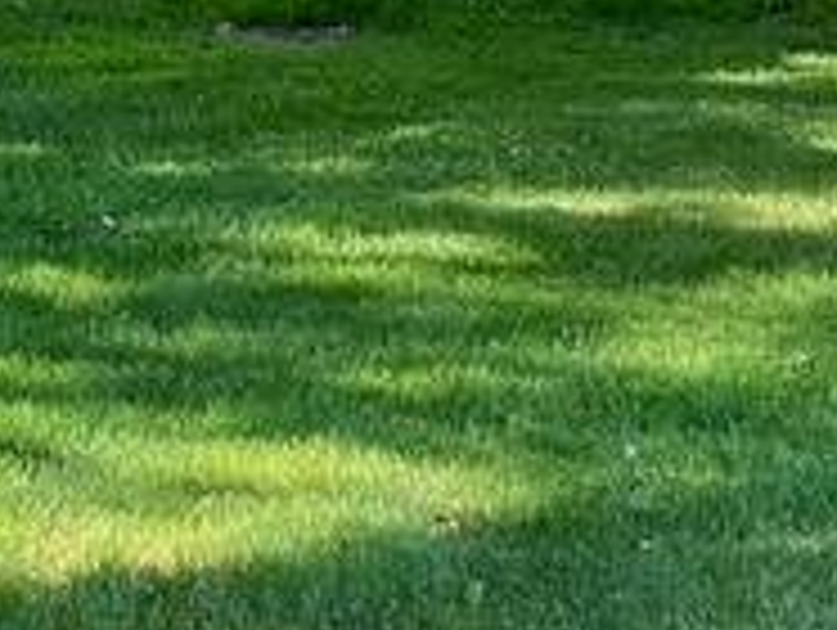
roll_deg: -2.1
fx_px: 3462
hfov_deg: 13.7
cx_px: 140
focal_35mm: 143
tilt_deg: -3.2
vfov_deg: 10.1
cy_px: -230
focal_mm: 5.1
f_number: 1.6
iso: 64
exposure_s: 1/122
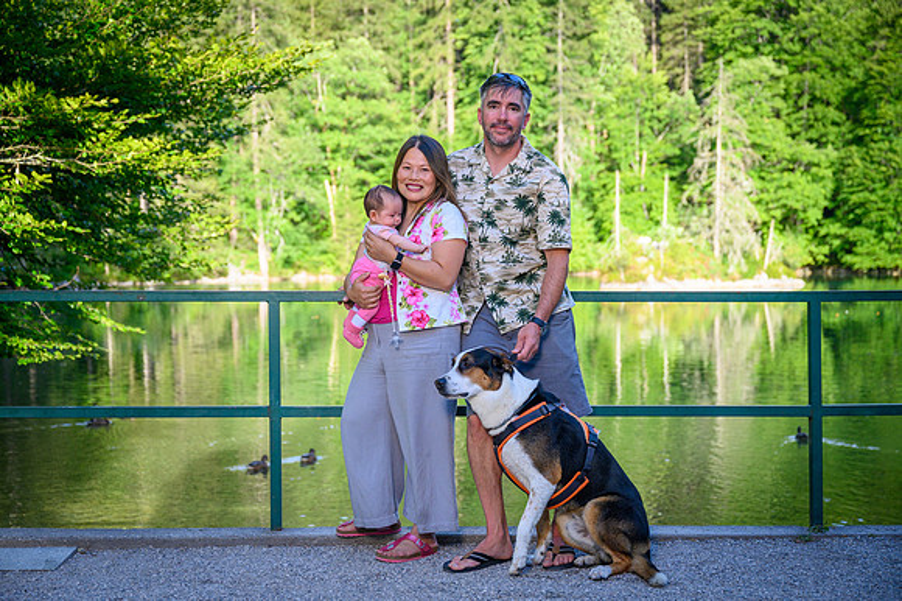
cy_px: 300
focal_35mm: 50
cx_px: 451
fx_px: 1244
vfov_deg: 27.1
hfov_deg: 39.8
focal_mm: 49
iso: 400
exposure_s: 1/2000
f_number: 3.2
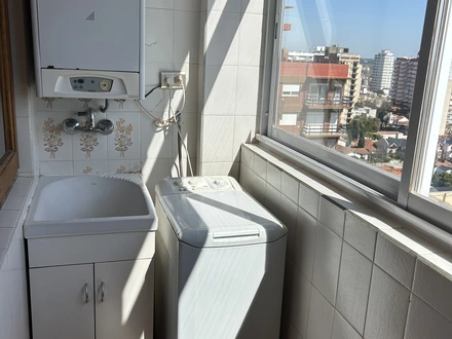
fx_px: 339
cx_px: 226
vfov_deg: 53.1
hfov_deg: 67.3
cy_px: 170
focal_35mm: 26
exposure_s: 1/3831
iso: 50
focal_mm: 5.7
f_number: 1.5
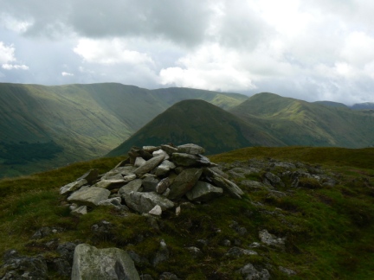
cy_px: 140
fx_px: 389
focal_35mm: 36
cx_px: 187
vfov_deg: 39.7
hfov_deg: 51.4
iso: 80
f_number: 6.3
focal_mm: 6
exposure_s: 1/400
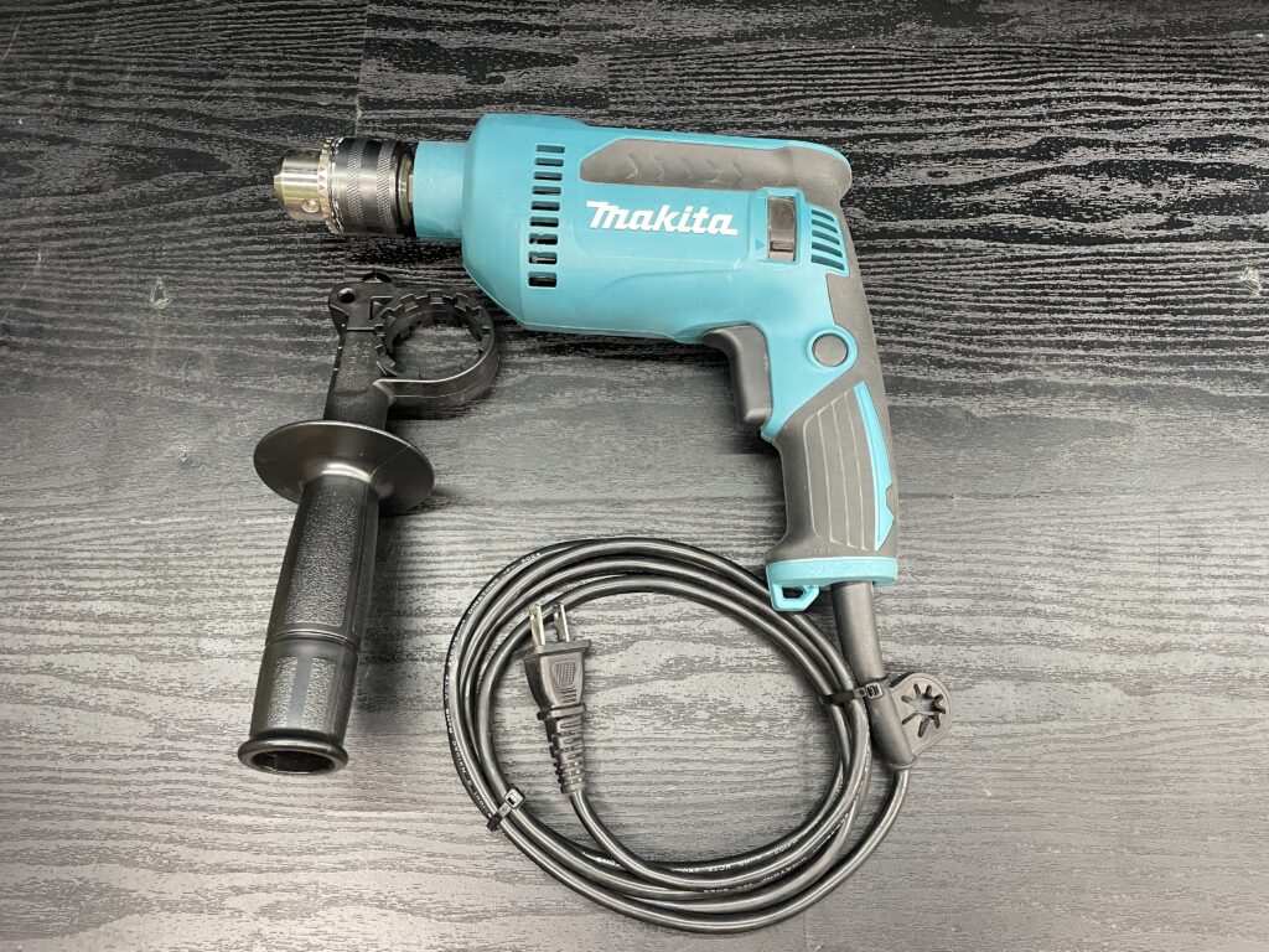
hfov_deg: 67.3
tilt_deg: -73.0
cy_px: 476
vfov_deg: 53.1
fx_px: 953
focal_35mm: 26
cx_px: 634
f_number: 1.6
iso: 200
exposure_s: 1/50
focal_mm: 4.2
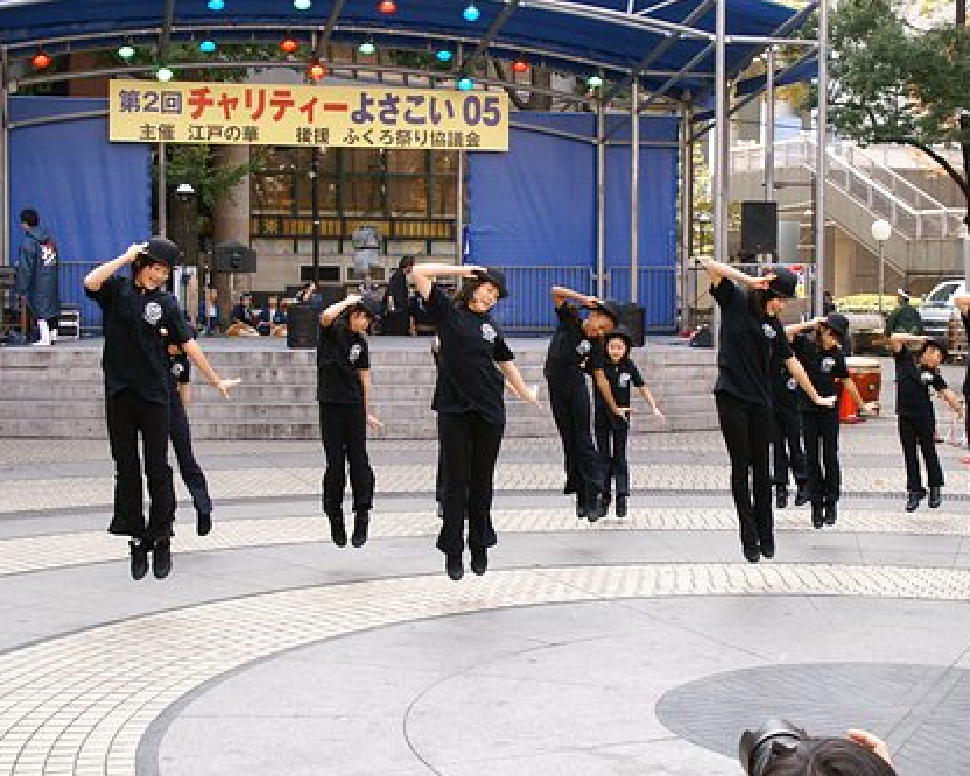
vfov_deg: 25.2
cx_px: 536
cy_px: 391
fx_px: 1739
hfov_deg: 31.1
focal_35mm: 61
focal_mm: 35
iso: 800
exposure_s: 1/250
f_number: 7.1
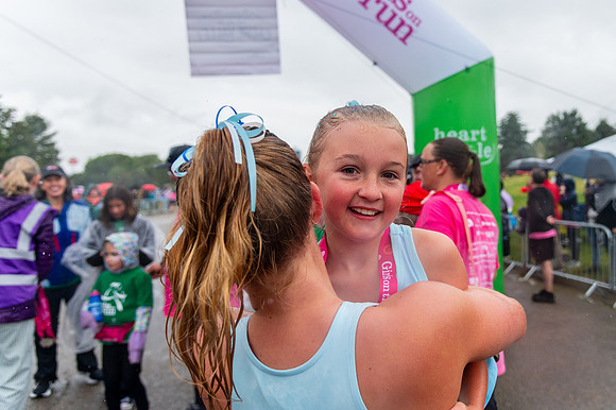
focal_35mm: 30
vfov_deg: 43.4
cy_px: 155
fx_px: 511
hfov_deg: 61.3
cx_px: 384
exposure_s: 1/3200
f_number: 4
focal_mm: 24
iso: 1600
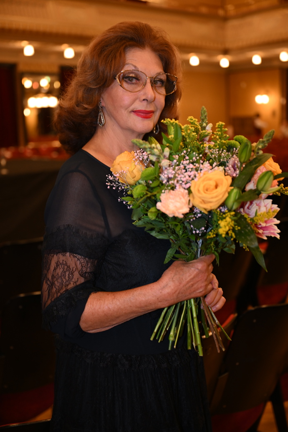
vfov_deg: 41.9
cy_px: 216
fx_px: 564
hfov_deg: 28.6
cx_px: 144
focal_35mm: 47
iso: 1000
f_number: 2.8
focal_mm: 47
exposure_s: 1/125
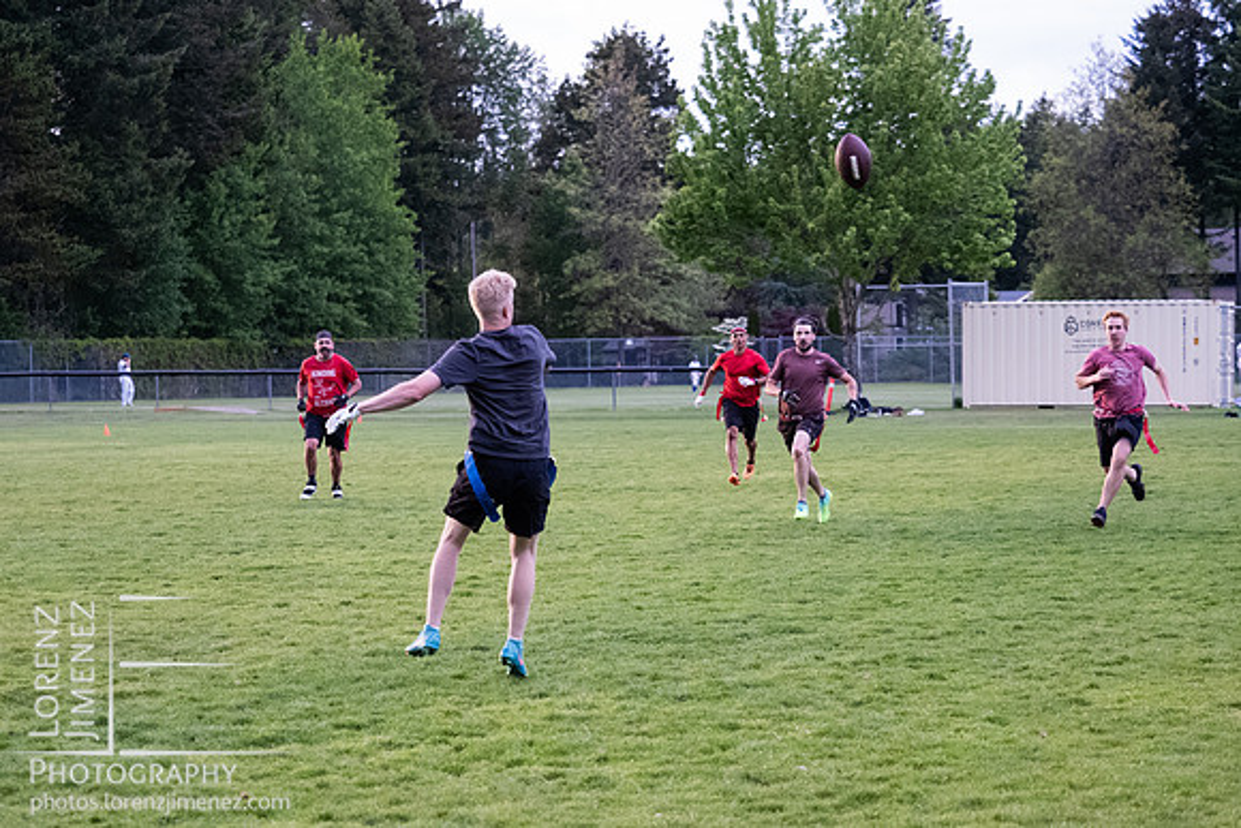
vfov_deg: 13.1
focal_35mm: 105
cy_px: 462
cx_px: 620
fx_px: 3617
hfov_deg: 19.5
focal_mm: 50
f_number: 2.8
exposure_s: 1/1250
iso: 4000
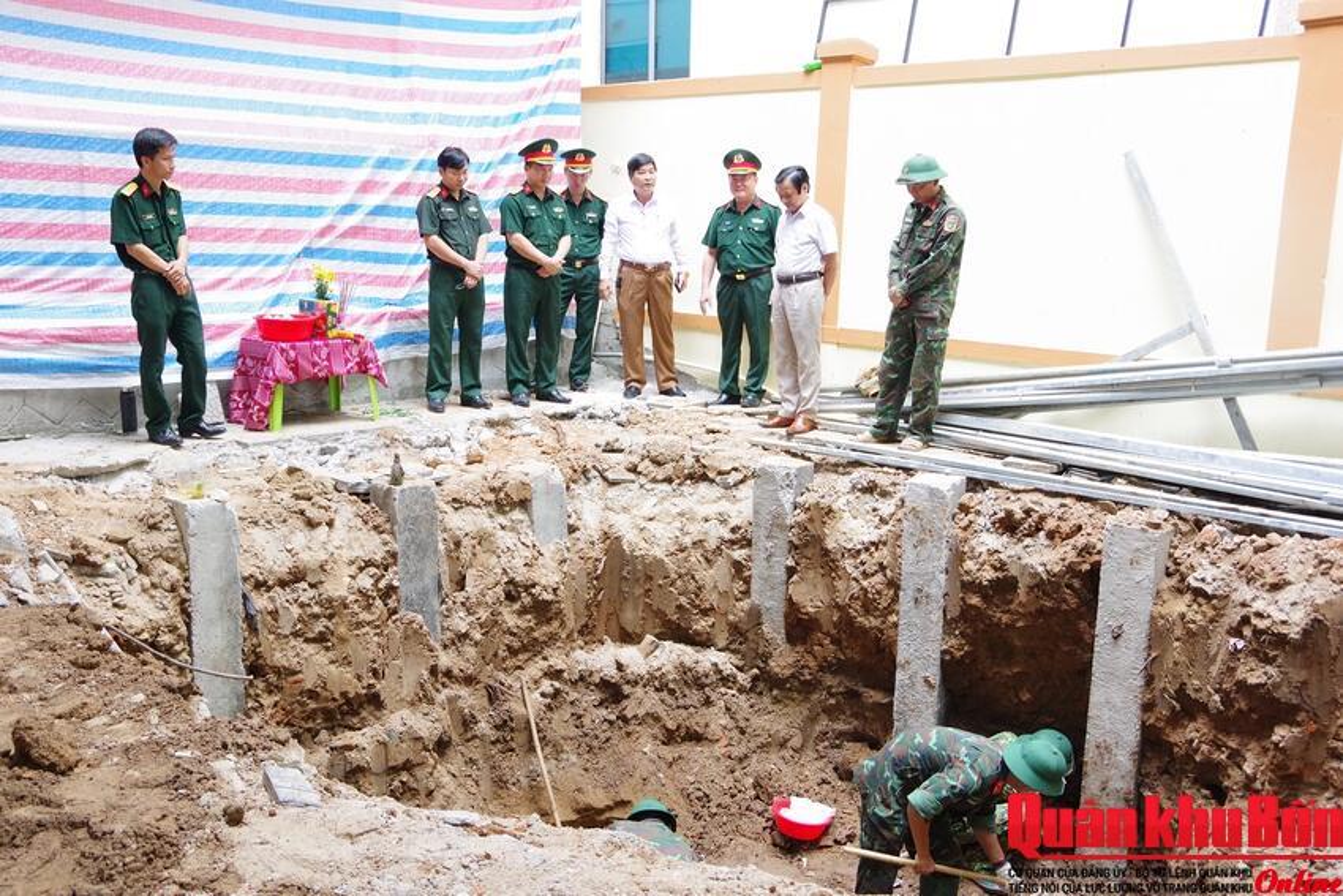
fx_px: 1343
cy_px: 448
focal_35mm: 36
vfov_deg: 36.9
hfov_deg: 53.1
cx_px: 672
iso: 1600
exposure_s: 1/100
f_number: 6.3
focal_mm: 24
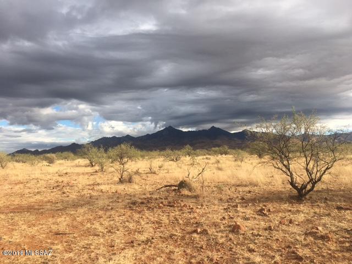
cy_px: 132
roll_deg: +0.9
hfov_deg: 61.7
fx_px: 295
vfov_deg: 48.2
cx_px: 176
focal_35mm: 29
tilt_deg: +4.3
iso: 25
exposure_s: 1/1202
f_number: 2.2
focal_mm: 4.15
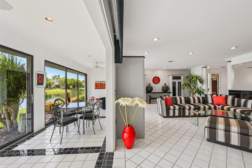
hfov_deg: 98.6
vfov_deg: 75.5
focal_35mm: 16
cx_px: 126
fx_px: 108
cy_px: 84
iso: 400
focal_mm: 15.5
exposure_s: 1/50
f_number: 8
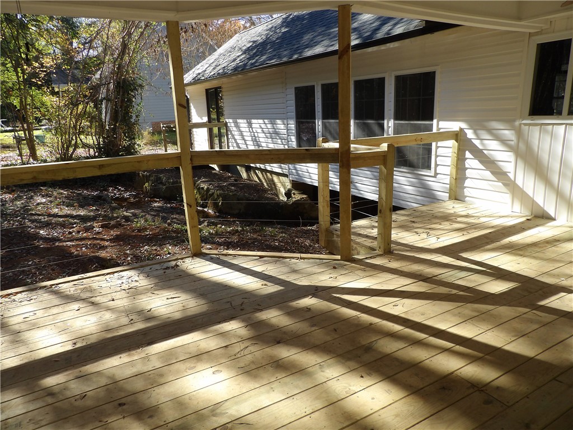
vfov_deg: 56.8
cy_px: 215
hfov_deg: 71.6
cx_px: 286
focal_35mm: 24
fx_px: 397
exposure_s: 1/148
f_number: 3.2
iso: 100
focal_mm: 4.3
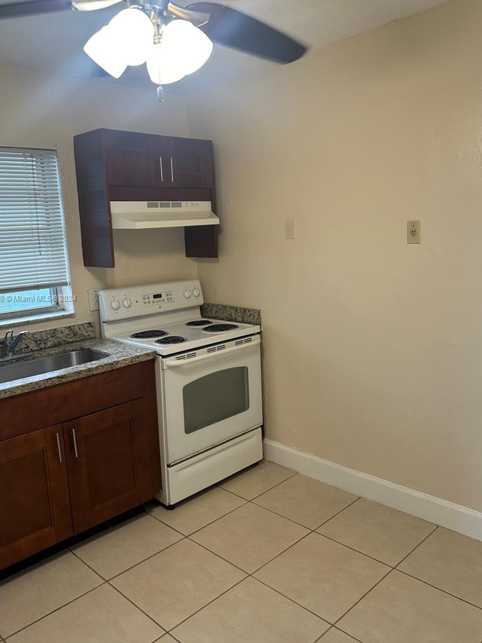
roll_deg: +2.6
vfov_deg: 63.4
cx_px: 243
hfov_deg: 49.7
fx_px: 520
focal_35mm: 28
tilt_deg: -7.3
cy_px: 299
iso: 125
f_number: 1.78
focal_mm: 6.86
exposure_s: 1/60
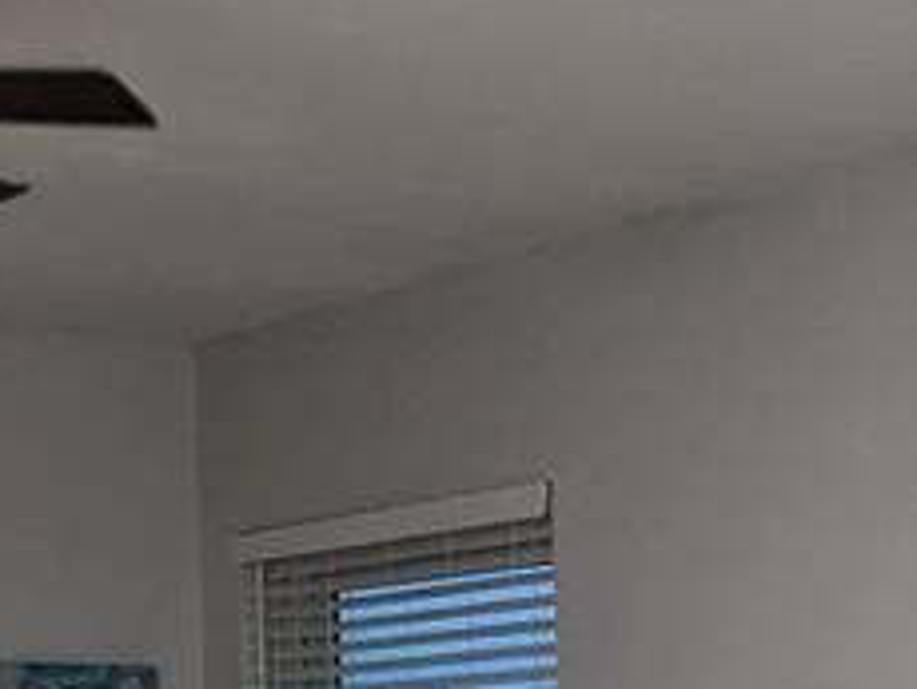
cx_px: 1196
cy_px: 996
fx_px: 3182
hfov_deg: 15.6
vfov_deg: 11.9
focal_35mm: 120
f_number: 1.73
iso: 448
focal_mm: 4.38
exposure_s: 1/120
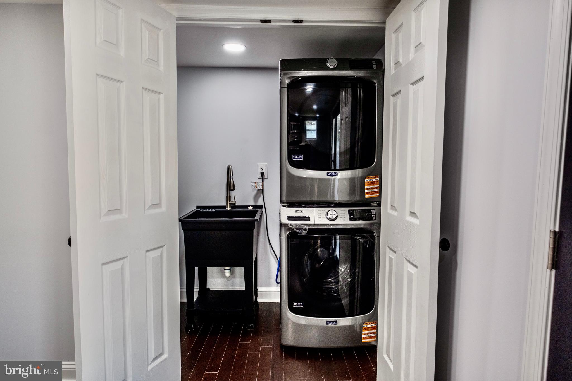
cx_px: 286
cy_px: 190
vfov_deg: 59.5
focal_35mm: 21
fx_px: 334
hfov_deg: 81.2
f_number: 4
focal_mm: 13.8
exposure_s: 1/75
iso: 320
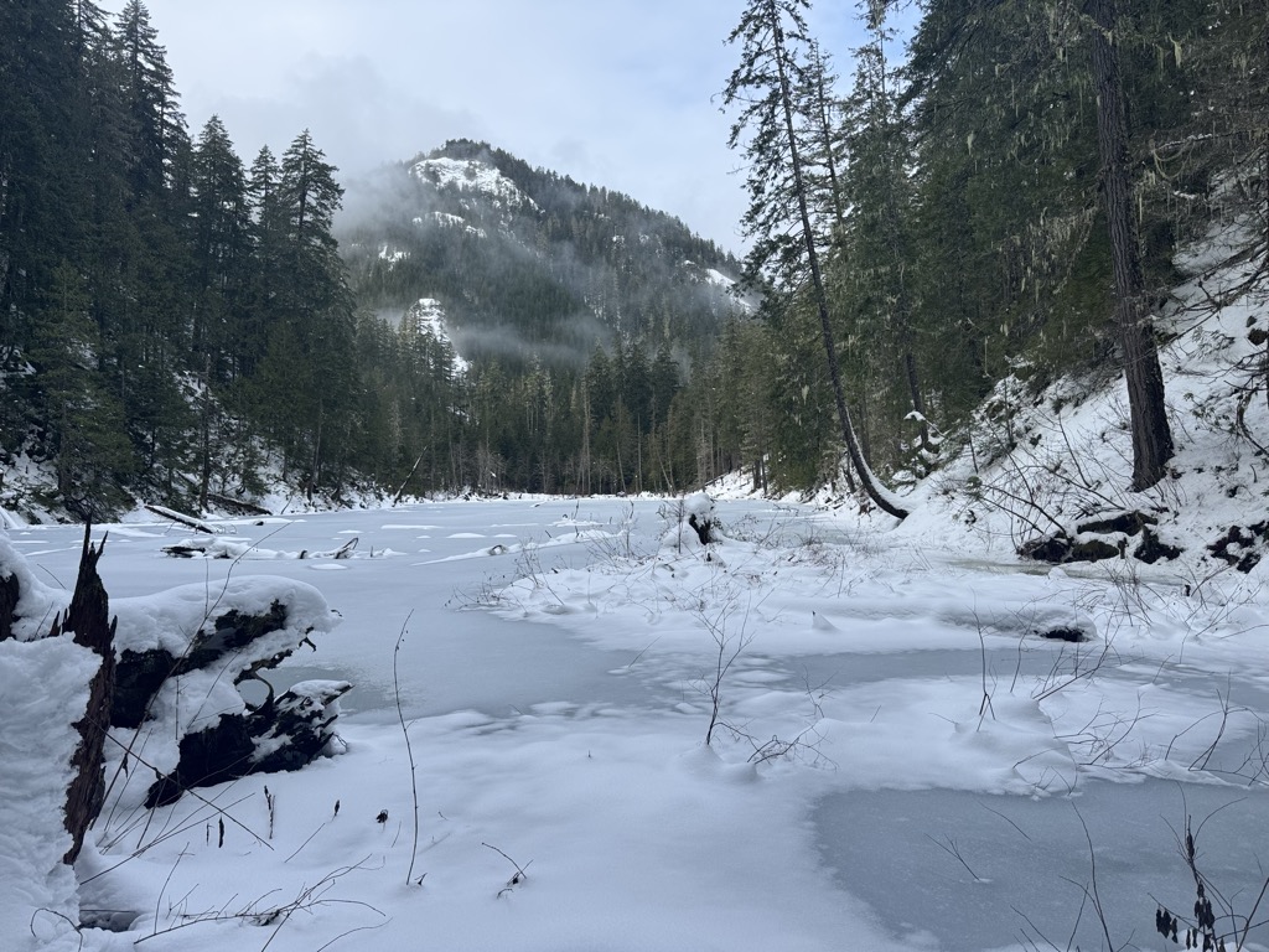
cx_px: 634
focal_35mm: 24
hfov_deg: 71.6
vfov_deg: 56.8
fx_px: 880
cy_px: 476
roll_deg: +0.4
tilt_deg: +0.1
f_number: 1.78
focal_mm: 6.76
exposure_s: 1/2105
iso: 80
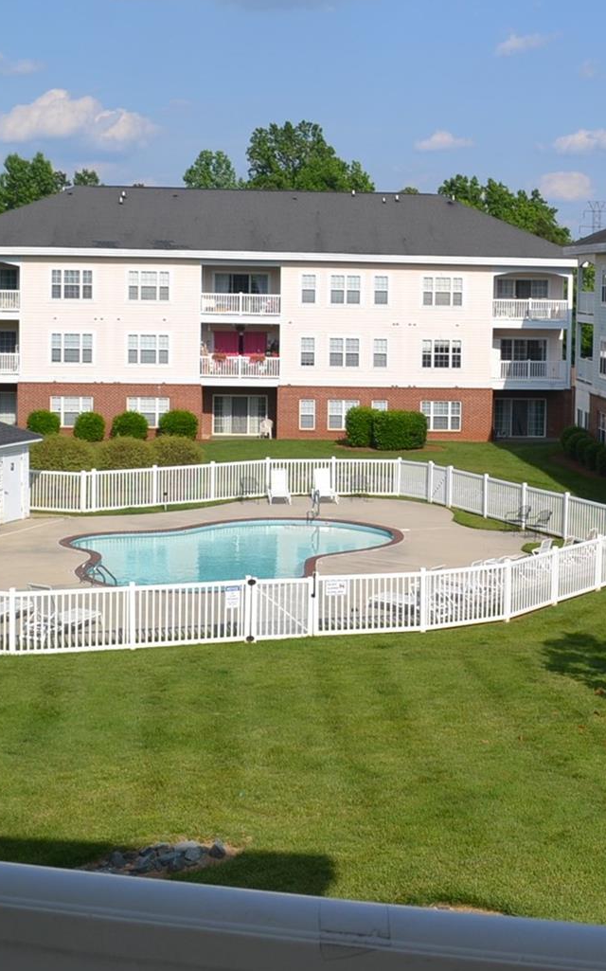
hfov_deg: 23.3
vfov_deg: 36.6
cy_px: 341
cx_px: 457
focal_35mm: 55
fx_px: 1454
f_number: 8
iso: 100
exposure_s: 1/250
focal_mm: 18
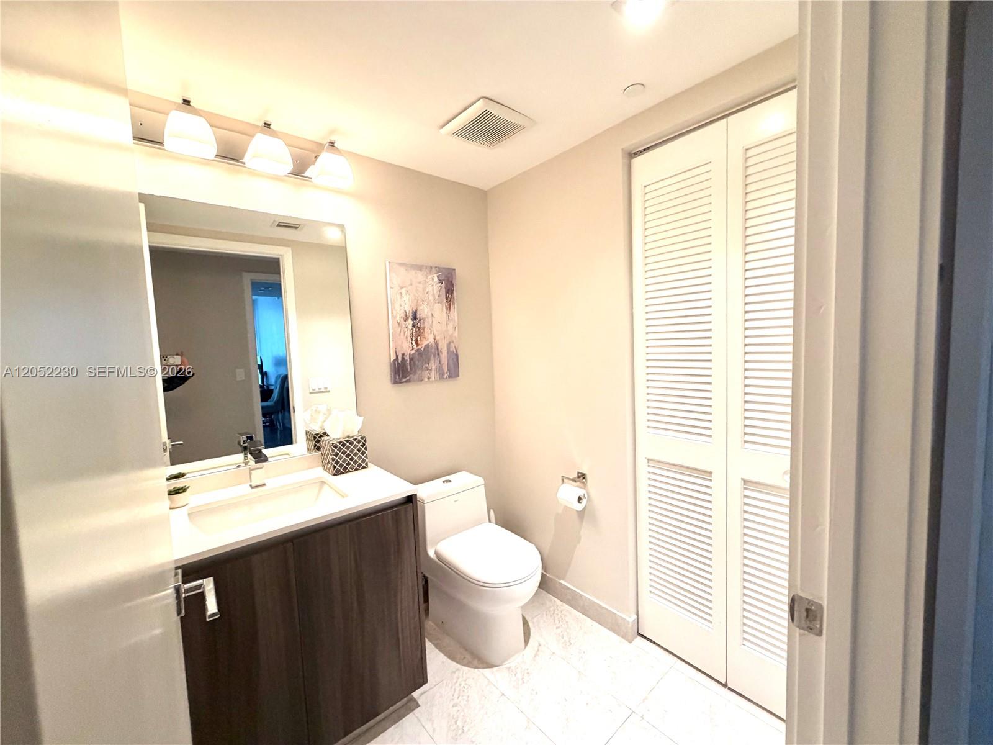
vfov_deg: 85.7
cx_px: 496
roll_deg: +2.3
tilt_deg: -4.4
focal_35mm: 14
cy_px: 372
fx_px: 402
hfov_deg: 102.1
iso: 320
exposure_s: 1/120
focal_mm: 2.22
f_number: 2.2
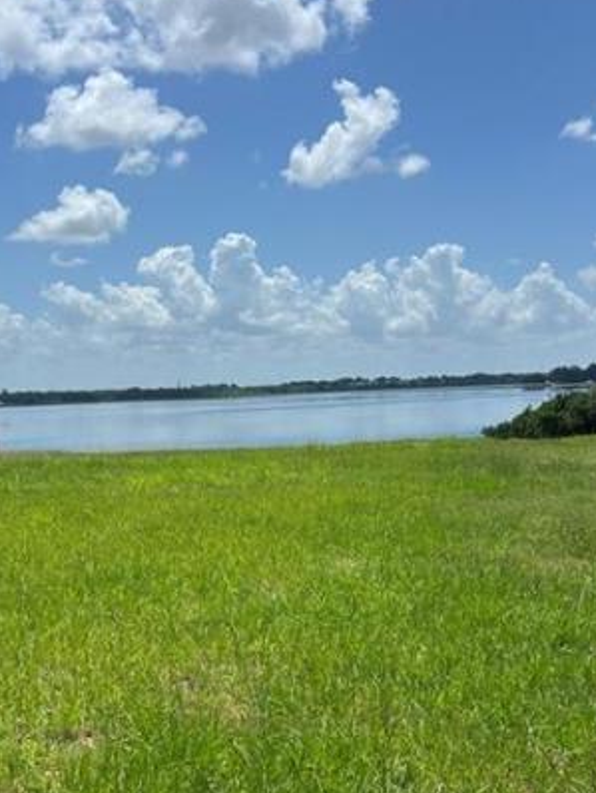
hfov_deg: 30.7
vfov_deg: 39.9
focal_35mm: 47
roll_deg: +1.8
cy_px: 530
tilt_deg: -7.4
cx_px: 203
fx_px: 1078
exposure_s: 1/6579
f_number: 1.5
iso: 50
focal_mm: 5.7
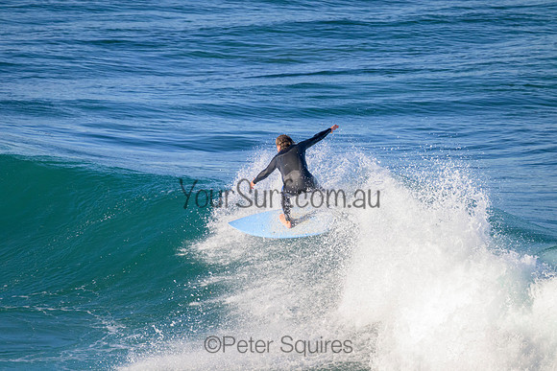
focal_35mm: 650
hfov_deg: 3.2
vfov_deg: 2.1
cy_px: 186
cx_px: 278
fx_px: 10059
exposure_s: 1/2000
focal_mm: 650
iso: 2500
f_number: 11
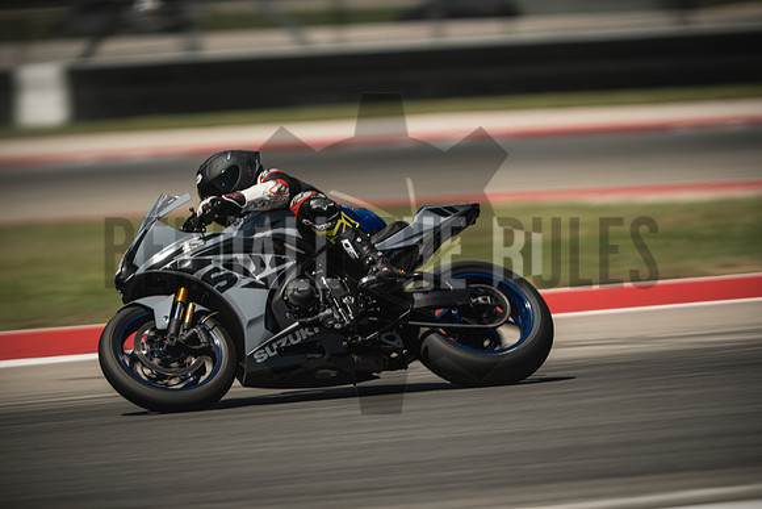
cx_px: 381
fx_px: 8892
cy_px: 254
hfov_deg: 4.9
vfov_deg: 3.3
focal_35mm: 420
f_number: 2.8
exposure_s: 1/320
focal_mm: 280
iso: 320
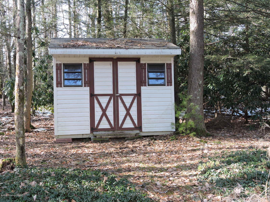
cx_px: 135
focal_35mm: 50
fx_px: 390
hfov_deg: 38.2
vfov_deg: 29.1
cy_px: 101
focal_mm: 9
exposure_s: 1/30
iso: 100
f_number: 4
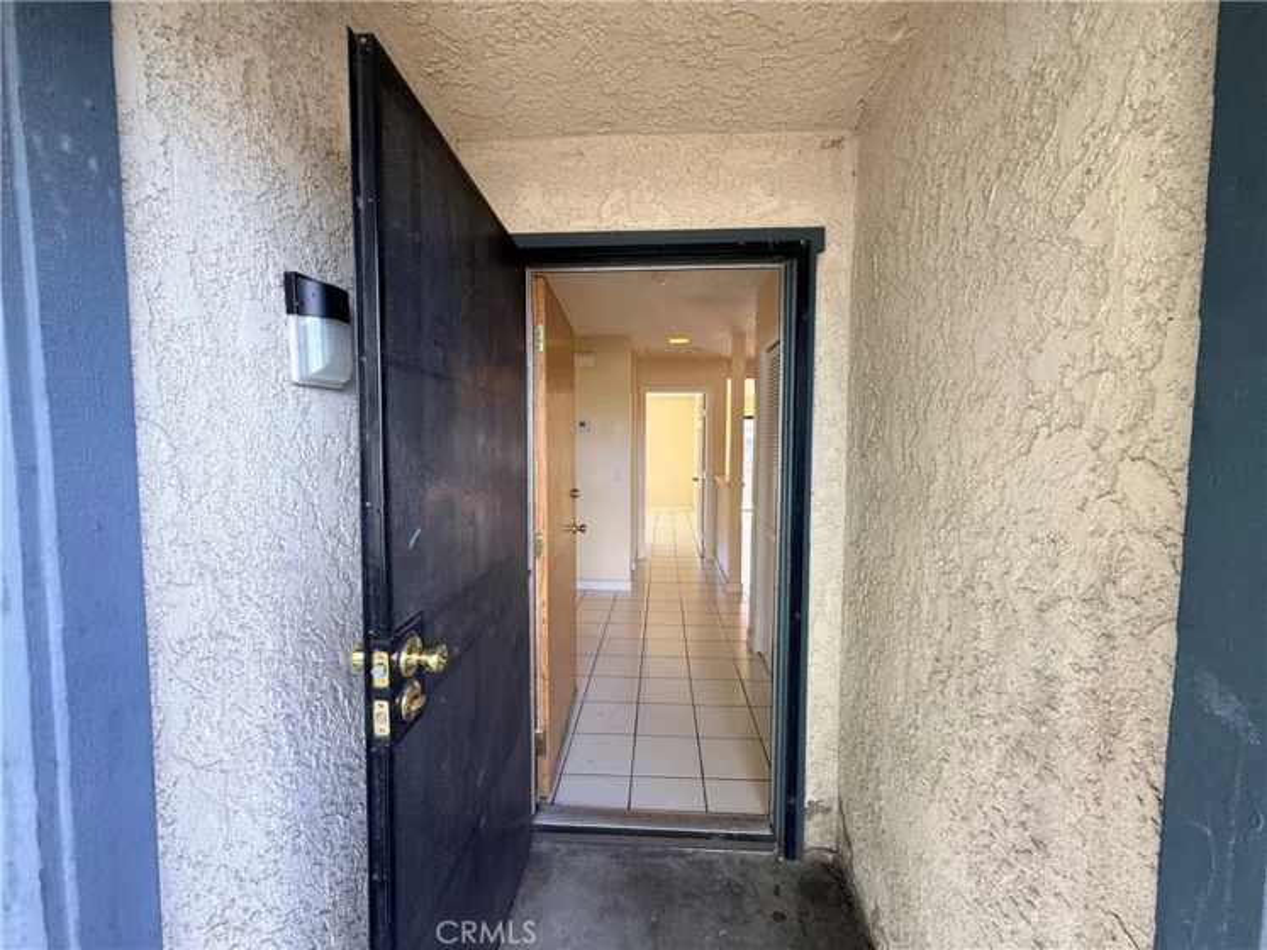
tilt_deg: +0.5
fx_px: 512
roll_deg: +0.2
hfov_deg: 102.1
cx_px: 634
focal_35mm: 14
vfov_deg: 85.7
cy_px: 475
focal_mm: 2.22
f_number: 2.2
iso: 100
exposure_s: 1/99
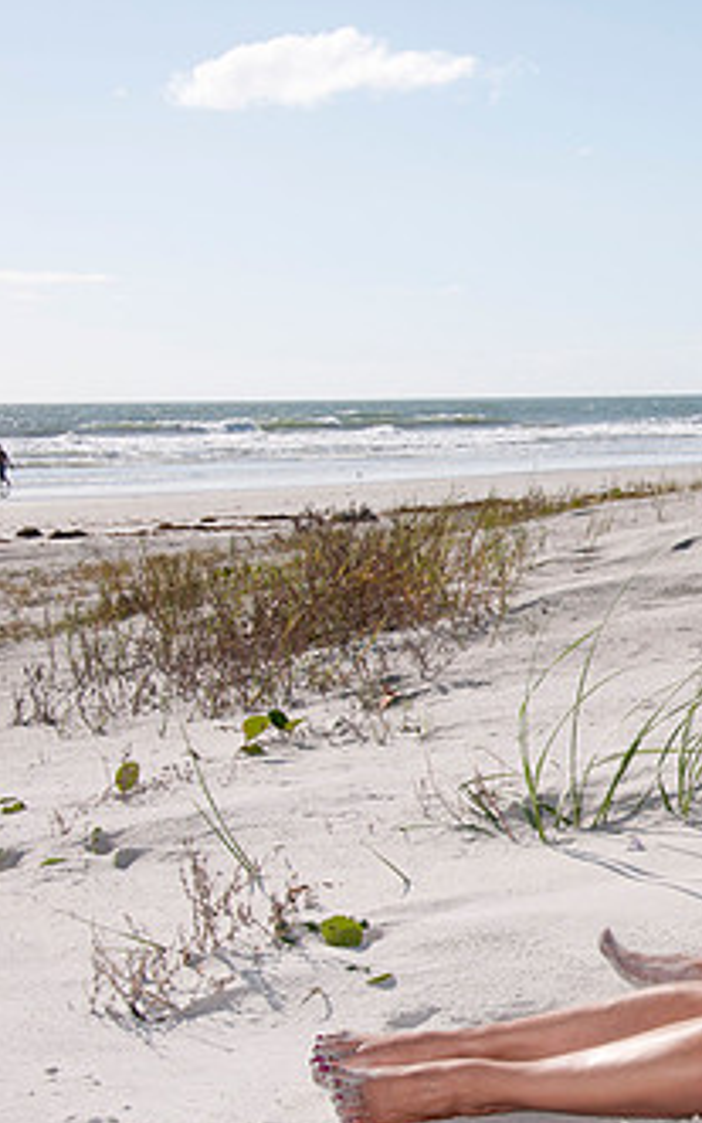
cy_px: 623
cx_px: 953
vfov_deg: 22.8
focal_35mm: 91
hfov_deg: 13.7
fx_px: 2784
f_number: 13
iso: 100
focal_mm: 34
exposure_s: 1/250
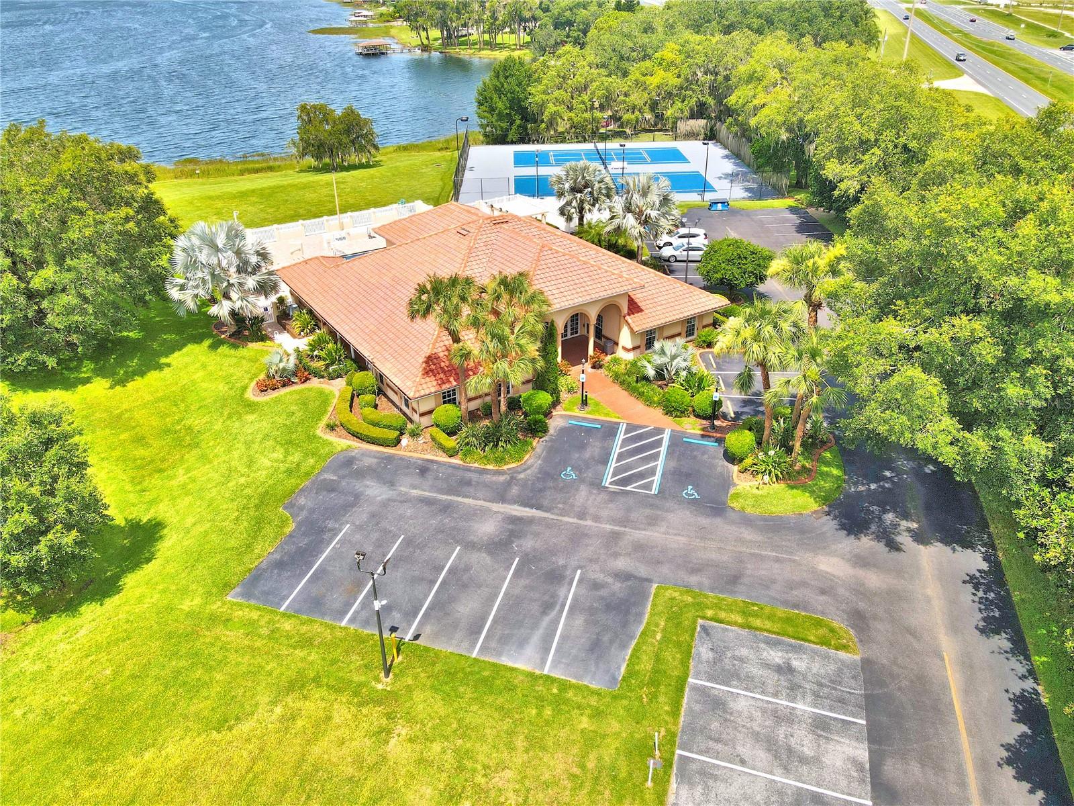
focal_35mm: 24
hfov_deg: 71.6
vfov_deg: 56.8
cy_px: 403
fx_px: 745
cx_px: 537
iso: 100
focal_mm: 4.5
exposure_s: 1/640
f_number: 2.8
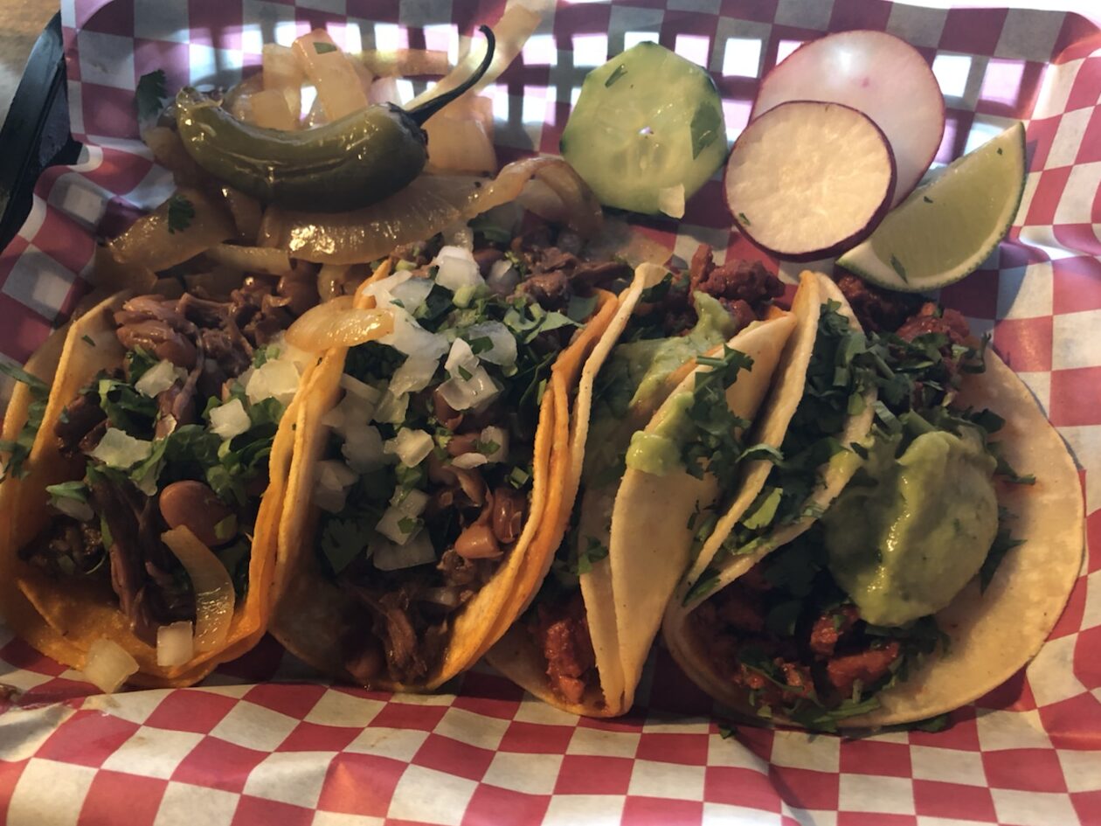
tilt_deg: -67.8
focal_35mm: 28
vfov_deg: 49.7
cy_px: 413
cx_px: 550
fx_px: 891
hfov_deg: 63.4
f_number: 1.8
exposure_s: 1/7
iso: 80
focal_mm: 4
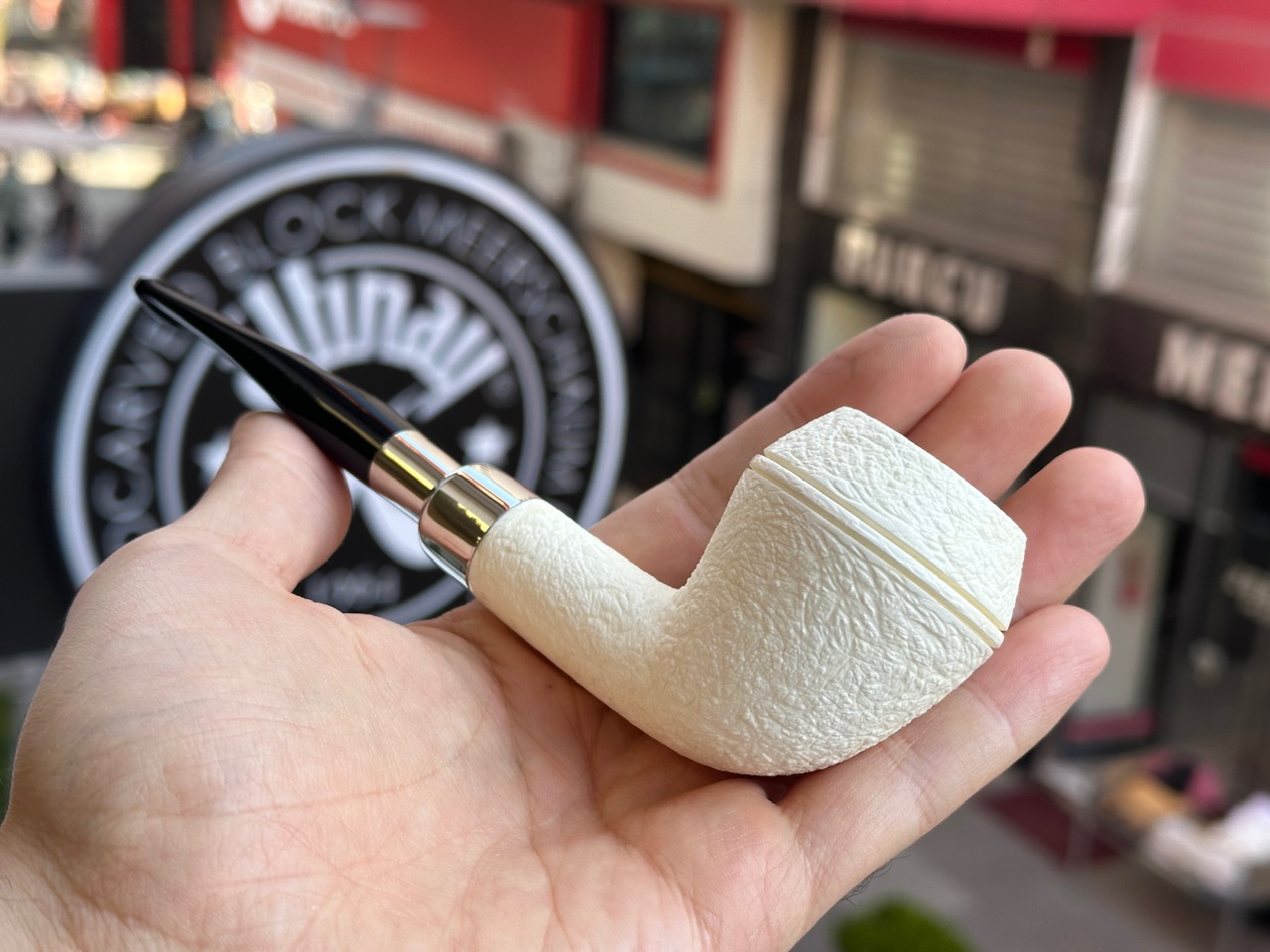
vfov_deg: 30.3
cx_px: 635
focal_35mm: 48
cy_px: 476
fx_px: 1761
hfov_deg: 39.7
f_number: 1.78
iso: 64
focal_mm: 6.86
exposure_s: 1/389
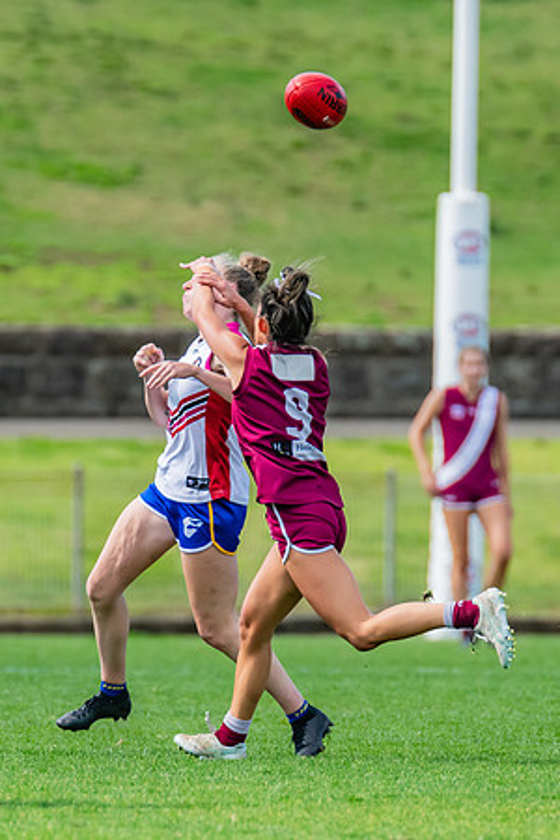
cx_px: 116
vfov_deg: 2.3
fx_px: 20588
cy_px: 413
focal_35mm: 882
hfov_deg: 1.6
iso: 800
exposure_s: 1/1600
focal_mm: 420
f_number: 5.6
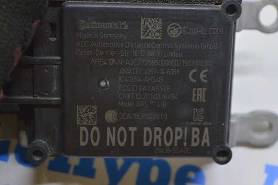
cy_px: 92
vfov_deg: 19.7
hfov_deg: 29.3
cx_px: 139
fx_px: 532
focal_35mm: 69
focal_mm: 46
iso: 400
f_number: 5.6
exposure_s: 1/20
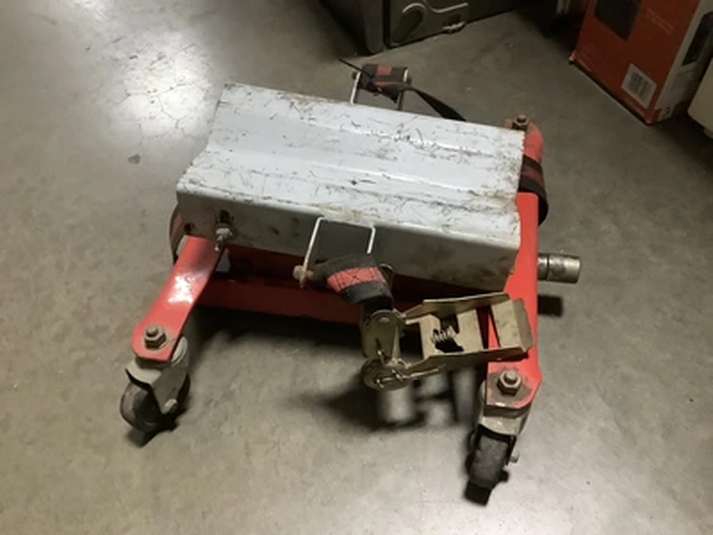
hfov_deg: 58.4
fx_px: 639
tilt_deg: -51.0
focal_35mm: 31
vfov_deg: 45.4
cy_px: 268
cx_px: 356
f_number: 2.4
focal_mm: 3.3
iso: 640
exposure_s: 1/24
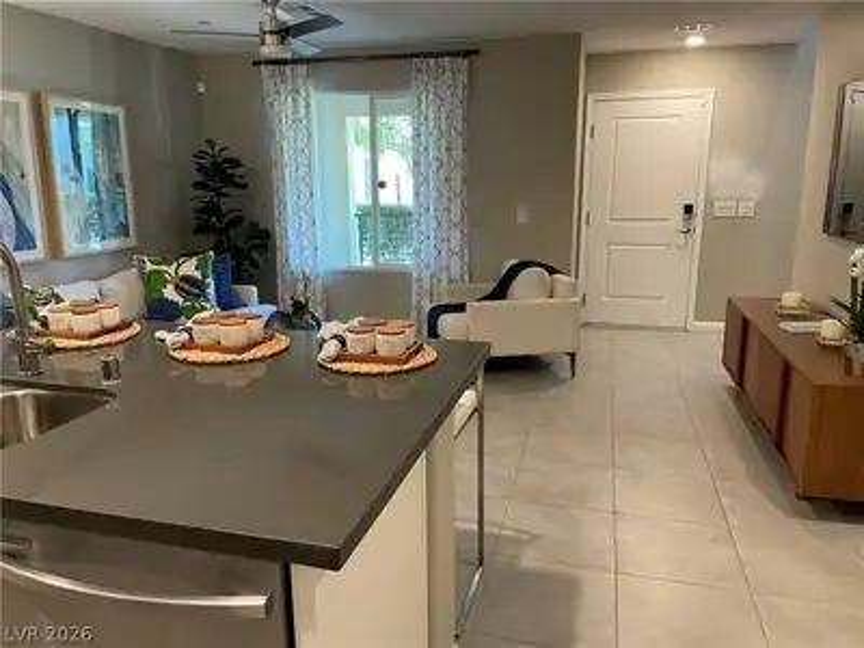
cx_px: 432
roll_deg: +0.6
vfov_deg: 53.1
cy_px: 324
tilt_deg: -13.5
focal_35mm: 26
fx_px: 649
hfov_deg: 67.3
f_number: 1.6
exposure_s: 1/60
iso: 160
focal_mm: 4.2
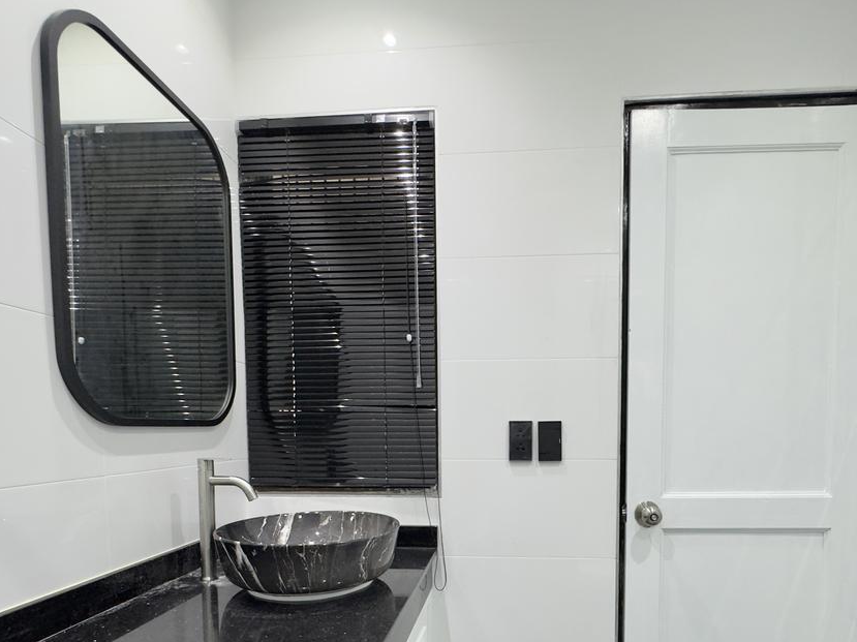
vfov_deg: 60.7
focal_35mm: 21
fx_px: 520
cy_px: 463
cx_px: 474
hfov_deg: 78.8
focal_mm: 2.22
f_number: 2.2
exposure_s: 1/50
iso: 320
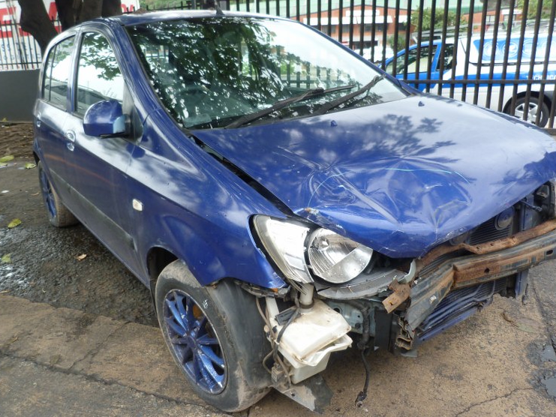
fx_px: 434
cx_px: 290
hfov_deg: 65.3
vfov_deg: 51.4
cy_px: 202
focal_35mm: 27
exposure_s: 1/80
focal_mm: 4.5
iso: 80
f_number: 2.8
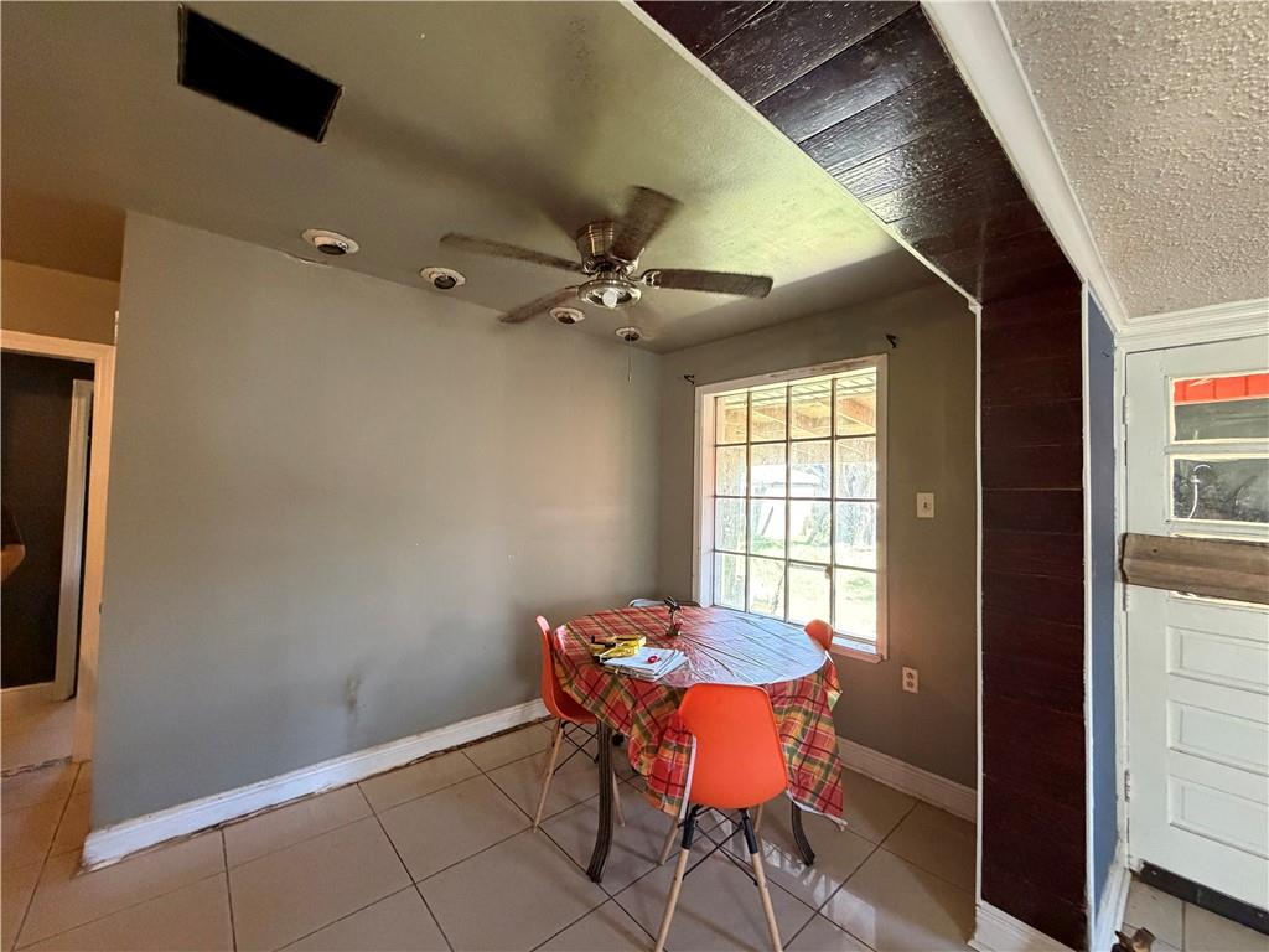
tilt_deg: +2.5
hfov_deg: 102.1
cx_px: 634
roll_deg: -1.0
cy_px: 476
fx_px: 513
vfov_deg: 85.7
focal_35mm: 14
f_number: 2.2
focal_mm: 2.22
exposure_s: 1/60
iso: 640
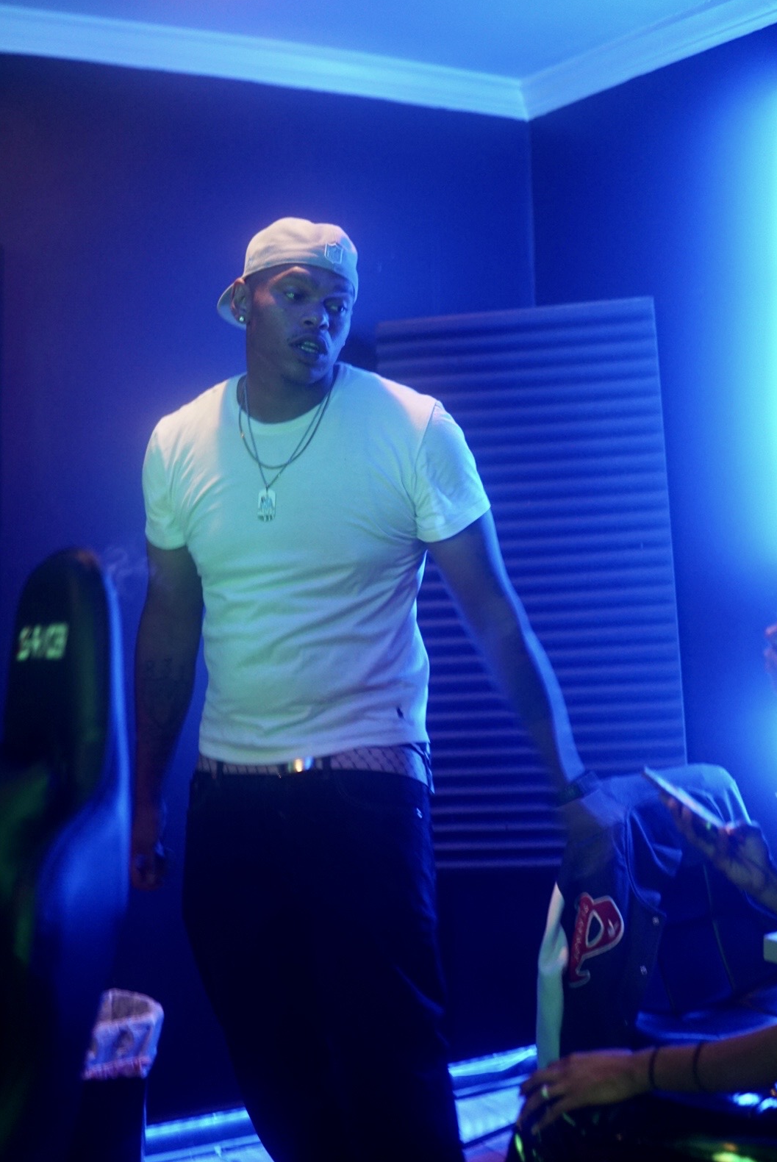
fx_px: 1486
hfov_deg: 29.3
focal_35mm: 46
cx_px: 396
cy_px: 585
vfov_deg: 42.7
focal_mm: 30
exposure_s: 1/40
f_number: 1.4
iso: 1000
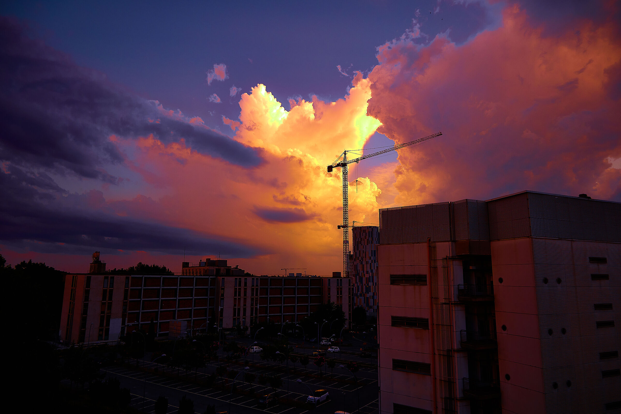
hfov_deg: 76.1
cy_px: 207
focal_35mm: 23
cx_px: 310
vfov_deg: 55.1
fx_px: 397
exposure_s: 1/500
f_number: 3.5
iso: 200
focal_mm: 15
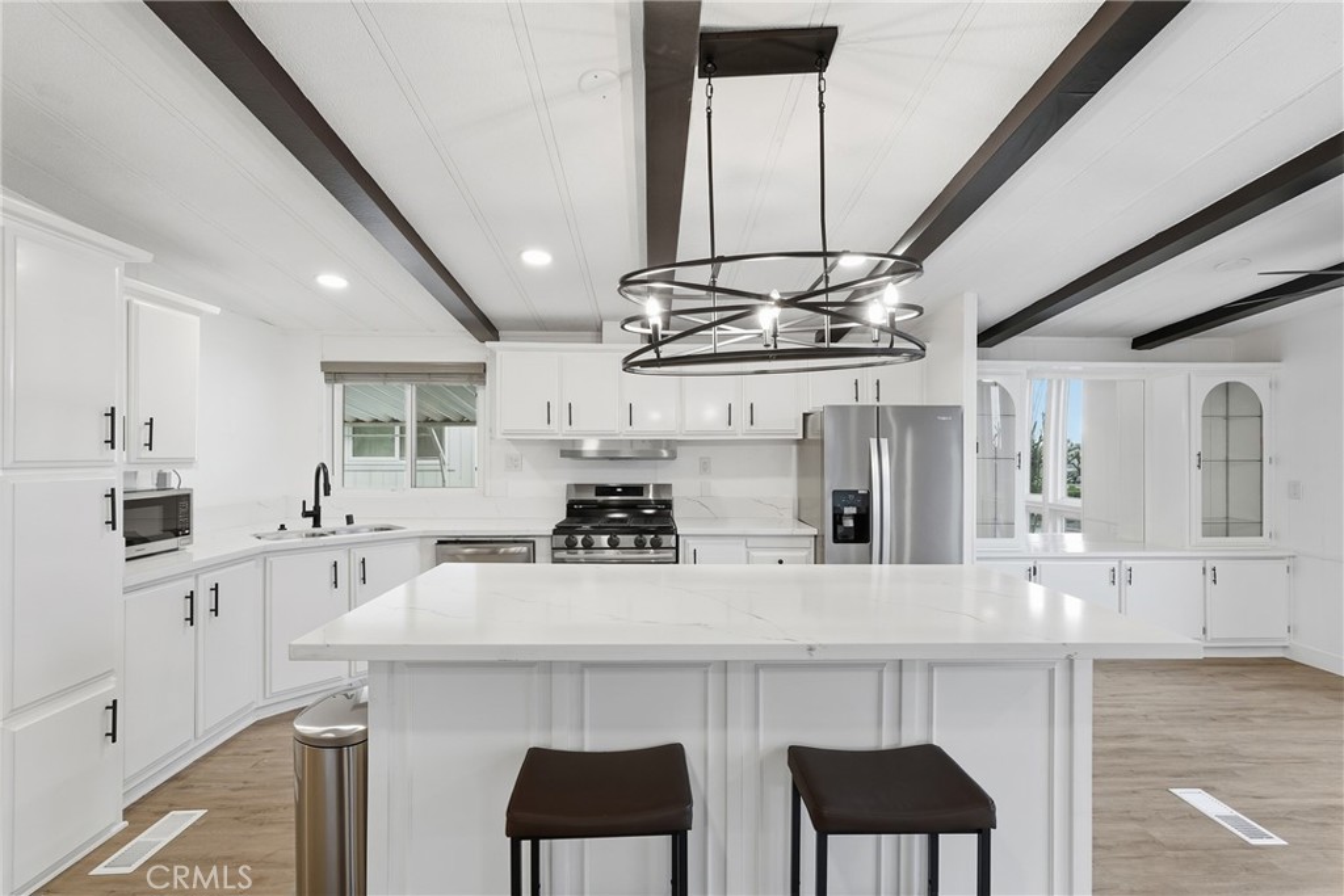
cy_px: 448
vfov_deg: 73.8
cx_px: 672
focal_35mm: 16
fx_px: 597
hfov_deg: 96.7
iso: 250
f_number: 9
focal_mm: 16
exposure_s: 1/13
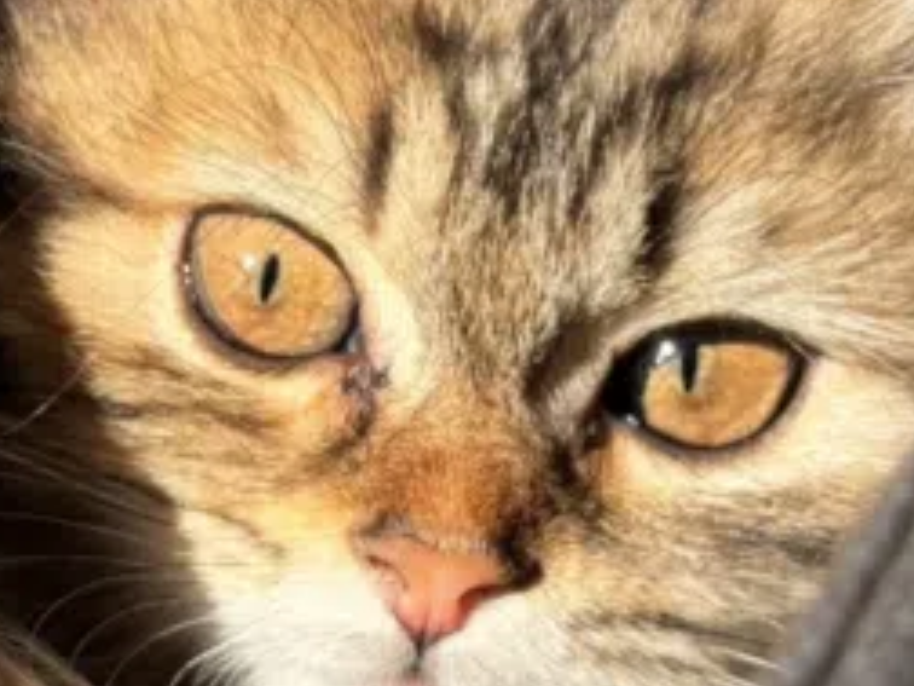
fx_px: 1743
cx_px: 294
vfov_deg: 22.3
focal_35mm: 66
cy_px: 338
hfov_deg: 29.2
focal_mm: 5.96
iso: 40
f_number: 1.6
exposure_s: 1/253
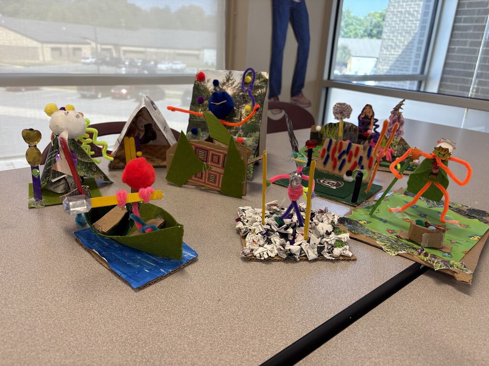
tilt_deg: -20.9
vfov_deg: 53.1
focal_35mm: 26
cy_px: 183
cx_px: 244
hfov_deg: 67.3
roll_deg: -2.7
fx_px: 367
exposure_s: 1/100
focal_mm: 5.96
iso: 64
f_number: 1.6
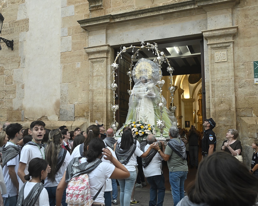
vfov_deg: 40.1
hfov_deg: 48.7
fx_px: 282
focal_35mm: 37
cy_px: 104
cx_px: 101
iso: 3200
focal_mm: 32
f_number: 5.6
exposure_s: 1/80
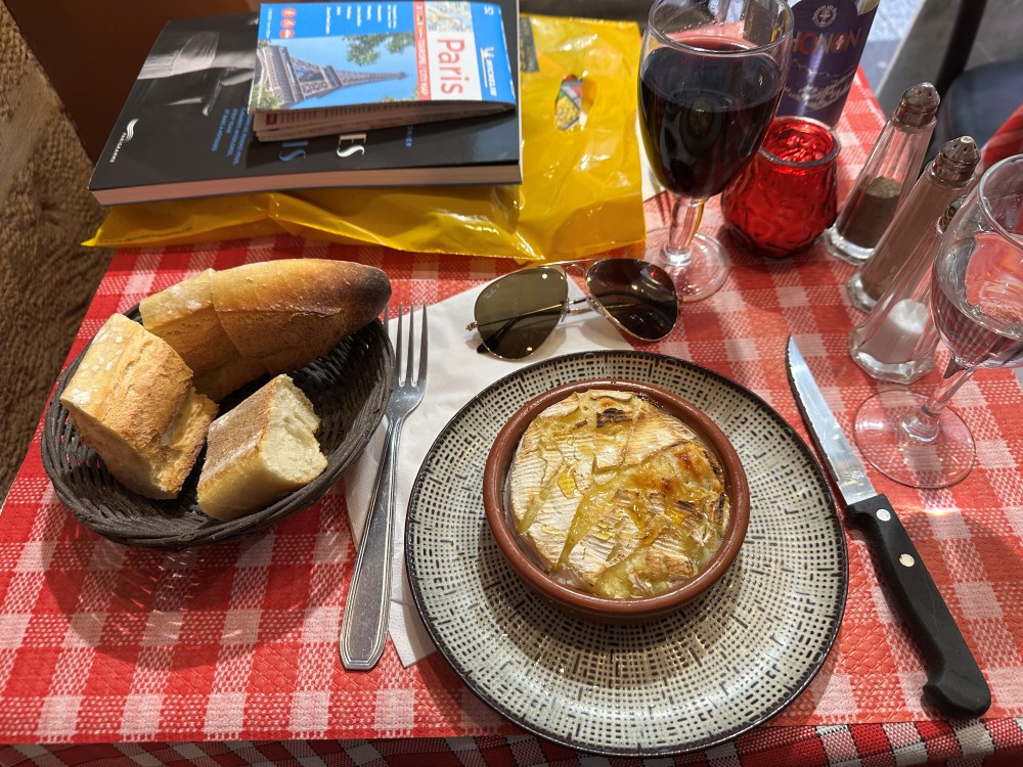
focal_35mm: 24
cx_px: 512
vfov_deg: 56.8
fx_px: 709
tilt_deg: -53.5
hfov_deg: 71.6
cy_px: 384
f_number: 1.78
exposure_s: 1/50
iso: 125
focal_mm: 6.86
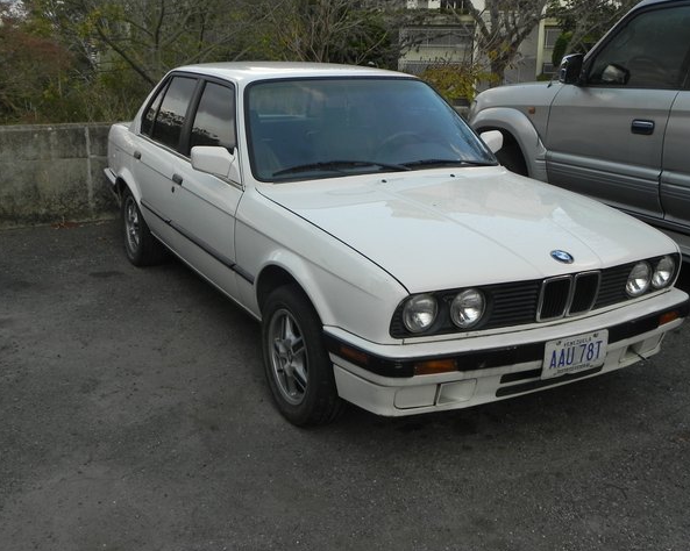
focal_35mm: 39
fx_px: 796
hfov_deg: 46.8
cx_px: 329
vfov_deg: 38.2
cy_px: 274
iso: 160
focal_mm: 6.6
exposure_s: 1/163
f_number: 5
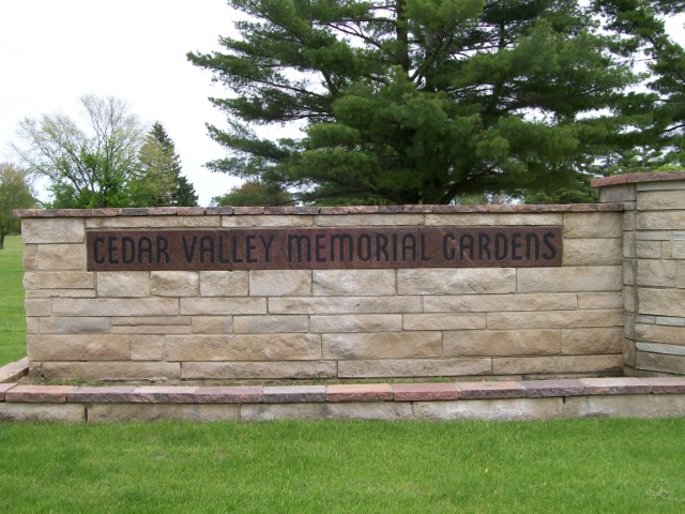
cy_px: 257
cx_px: 342
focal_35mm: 36
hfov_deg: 51.4
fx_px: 712
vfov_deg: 39.7
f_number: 4.8
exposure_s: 1/272
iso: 80
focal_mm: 6
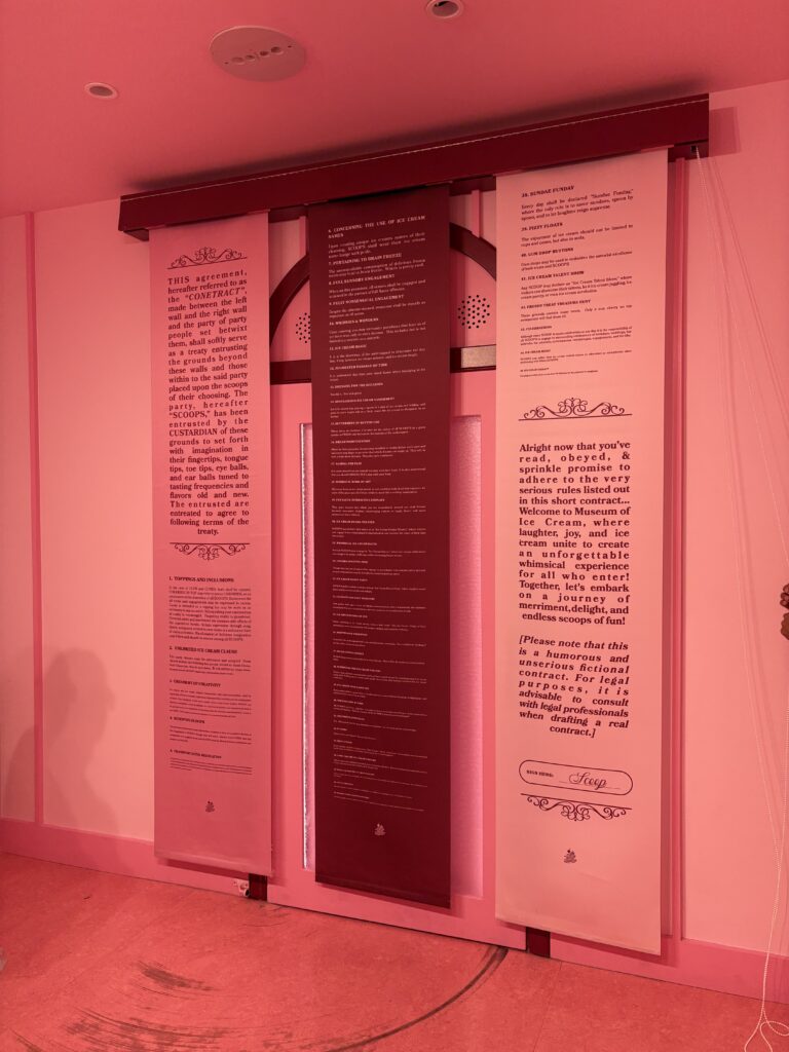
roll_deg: +1.7
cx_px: 394
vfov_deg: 67.3
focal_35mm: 26
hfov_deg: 53.1
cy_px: 526
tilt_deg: +0.2
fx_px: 790
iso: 40
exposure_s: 1/182
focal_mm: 5.96
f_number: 1.6
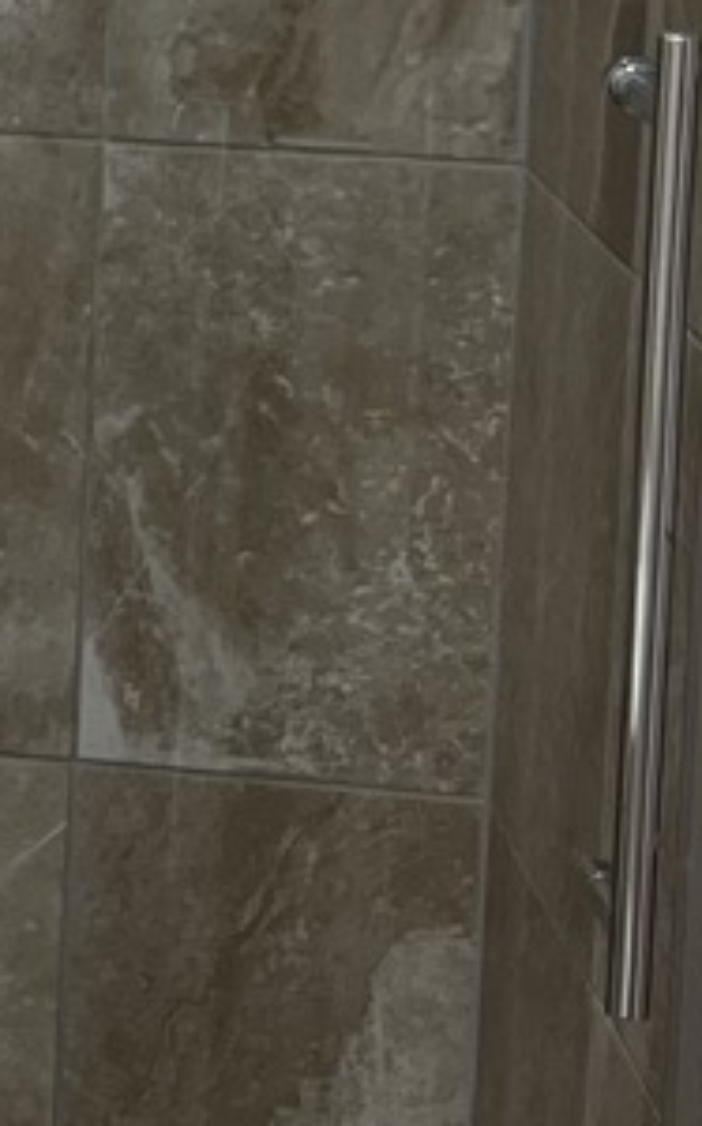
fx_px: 4508
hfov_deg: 7.5
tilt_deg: -4.7
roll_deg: -0.3
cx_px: -1648
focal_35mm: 147
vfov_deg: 13.8
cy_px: -285
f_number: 1.5
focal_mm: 5.7
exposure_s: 1/100
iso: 125
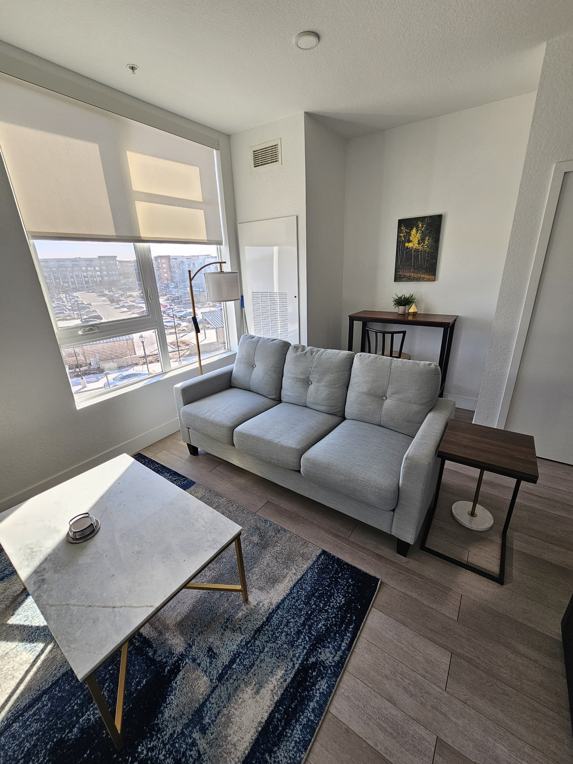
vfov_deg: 106.2
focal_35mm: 13
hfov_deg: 89.9
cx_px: 286
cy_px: 382
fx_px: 287
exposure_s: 1/120
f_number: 2.2
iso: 64
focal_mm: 2.2
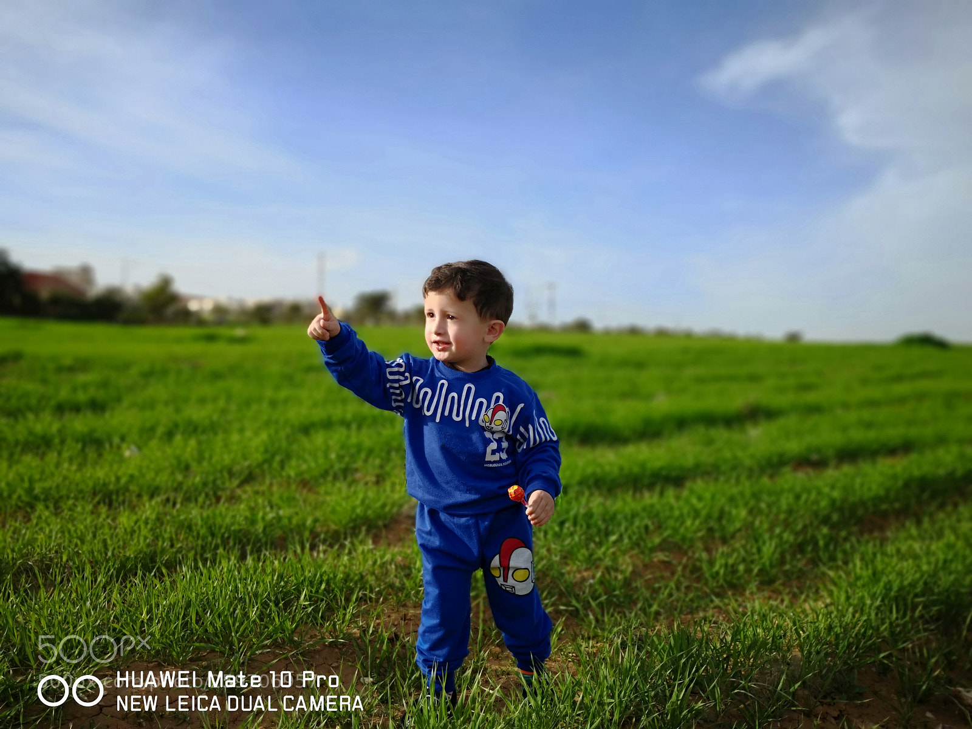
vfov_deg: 46.8
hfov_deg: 60.0
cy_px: 364
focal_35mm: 30
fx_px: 842
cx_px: 486
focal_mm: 3.95
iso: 50
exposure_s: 1/1379
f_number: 1.6
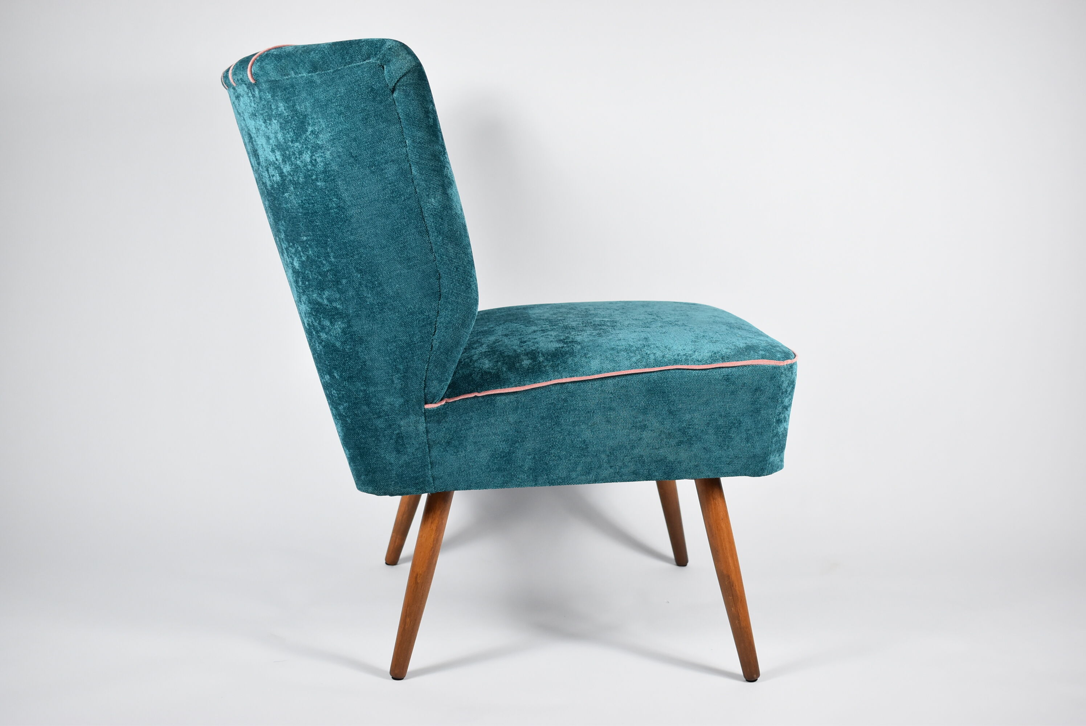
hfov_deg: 43.6
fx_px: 1359
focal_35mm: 45
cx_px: 543
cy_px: 363
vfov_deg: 29.9
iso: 900
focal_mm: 30
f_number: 4.2
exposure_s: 1/125
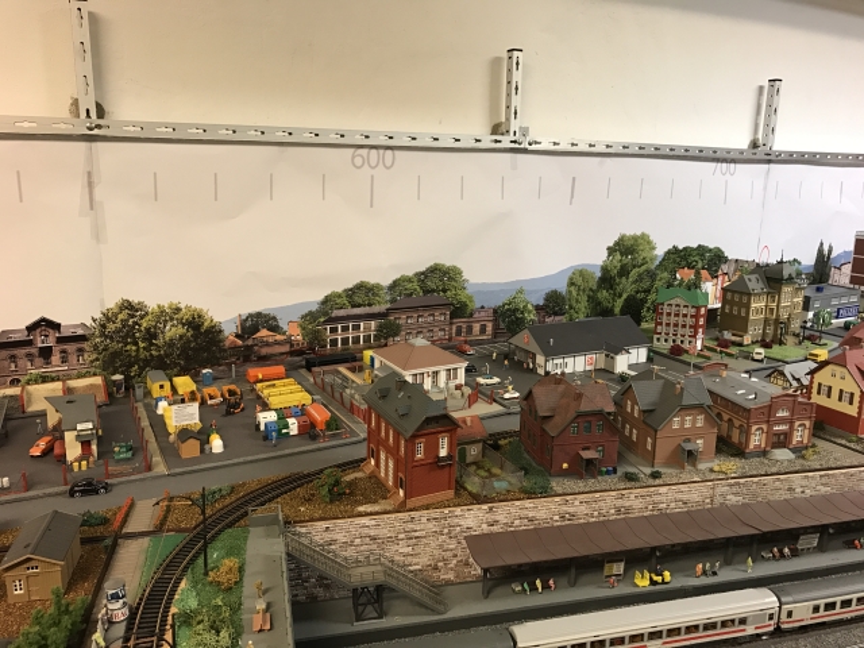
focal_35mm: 28
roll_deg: -1.6
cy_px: 324
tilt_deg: -12.3
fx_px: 699
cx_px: 432
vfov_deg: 49.7
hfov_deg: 63.4
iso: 40
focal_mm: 3.99
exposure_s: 1/16
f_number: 1.8
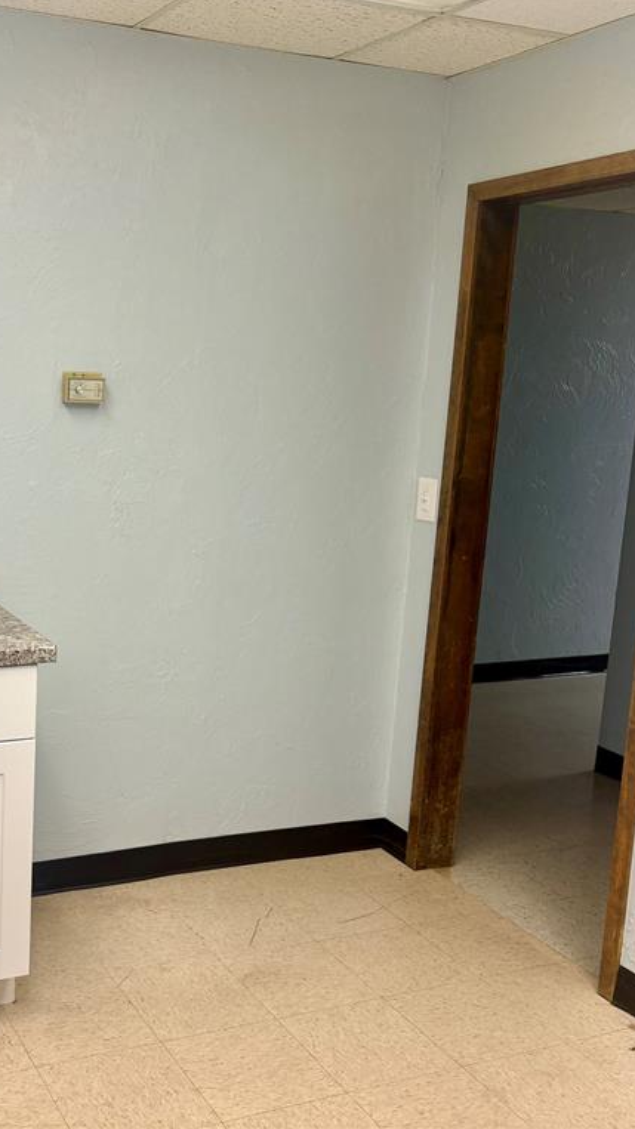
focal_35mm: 38
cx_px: 121
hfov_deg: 30.4
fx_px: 1138
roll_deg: -2.1
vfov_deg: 52.8
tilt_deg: -10.4
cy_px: 562
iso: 64
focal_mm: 5.96
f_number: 1.6
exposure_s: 1/60
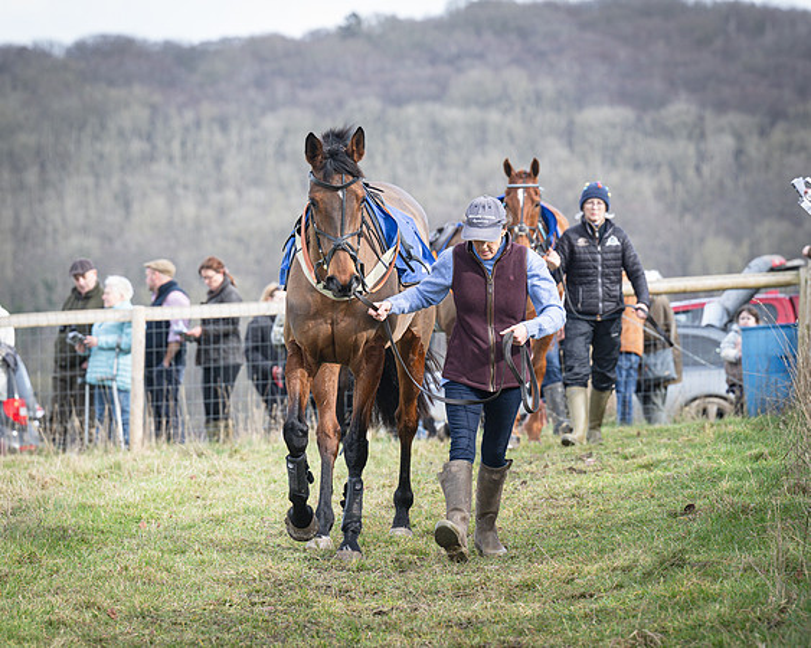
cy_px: 324
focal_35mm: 254
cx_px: 408
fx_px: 6083
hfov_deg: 7.6
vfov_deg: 6.1
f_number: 5
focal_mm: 150
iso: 200
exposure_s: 1/250
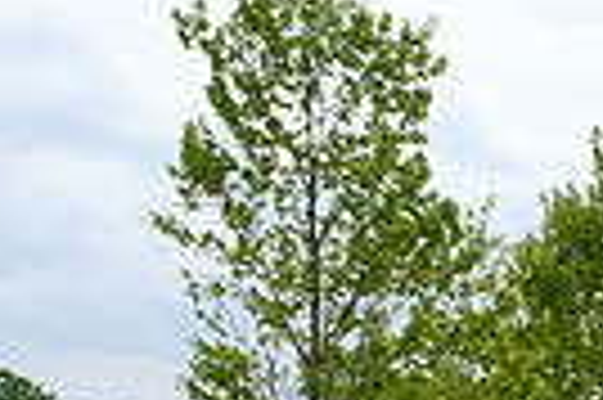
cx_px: 1228
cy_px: 780
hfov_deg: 15.5
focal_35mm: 104
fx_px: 1740
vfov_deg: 11.8
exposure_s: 1/250
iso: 400
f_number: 11
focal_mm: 16
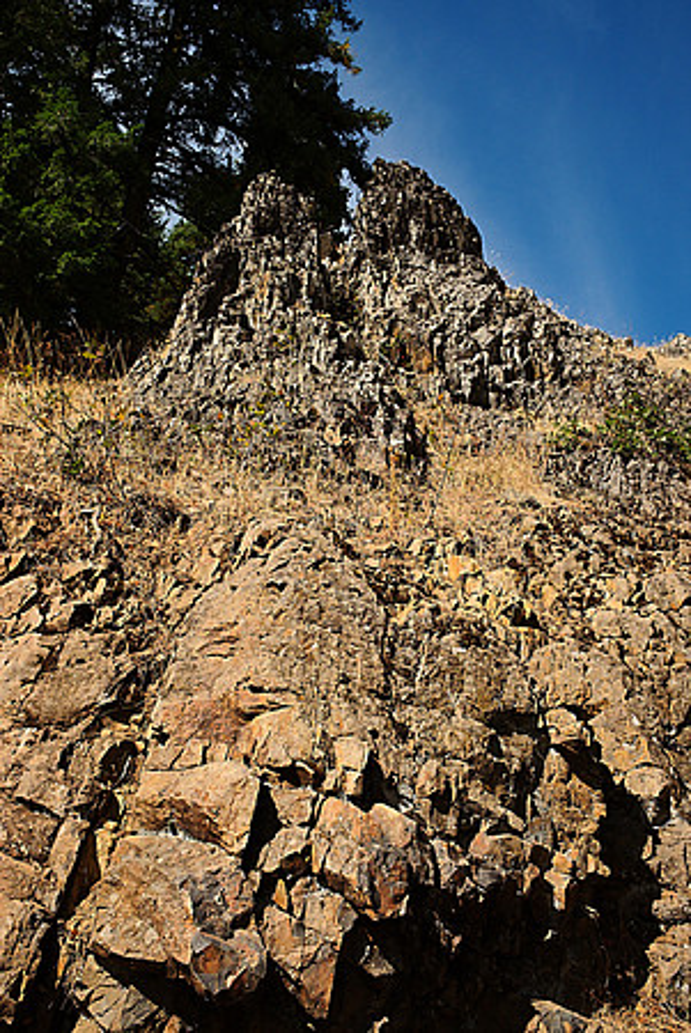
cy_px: 516
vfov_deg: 54.4
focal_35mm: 35
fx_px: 1005
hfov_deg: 37.9
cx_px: 346
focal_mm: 23
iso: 400
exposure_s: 1/400
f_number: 11
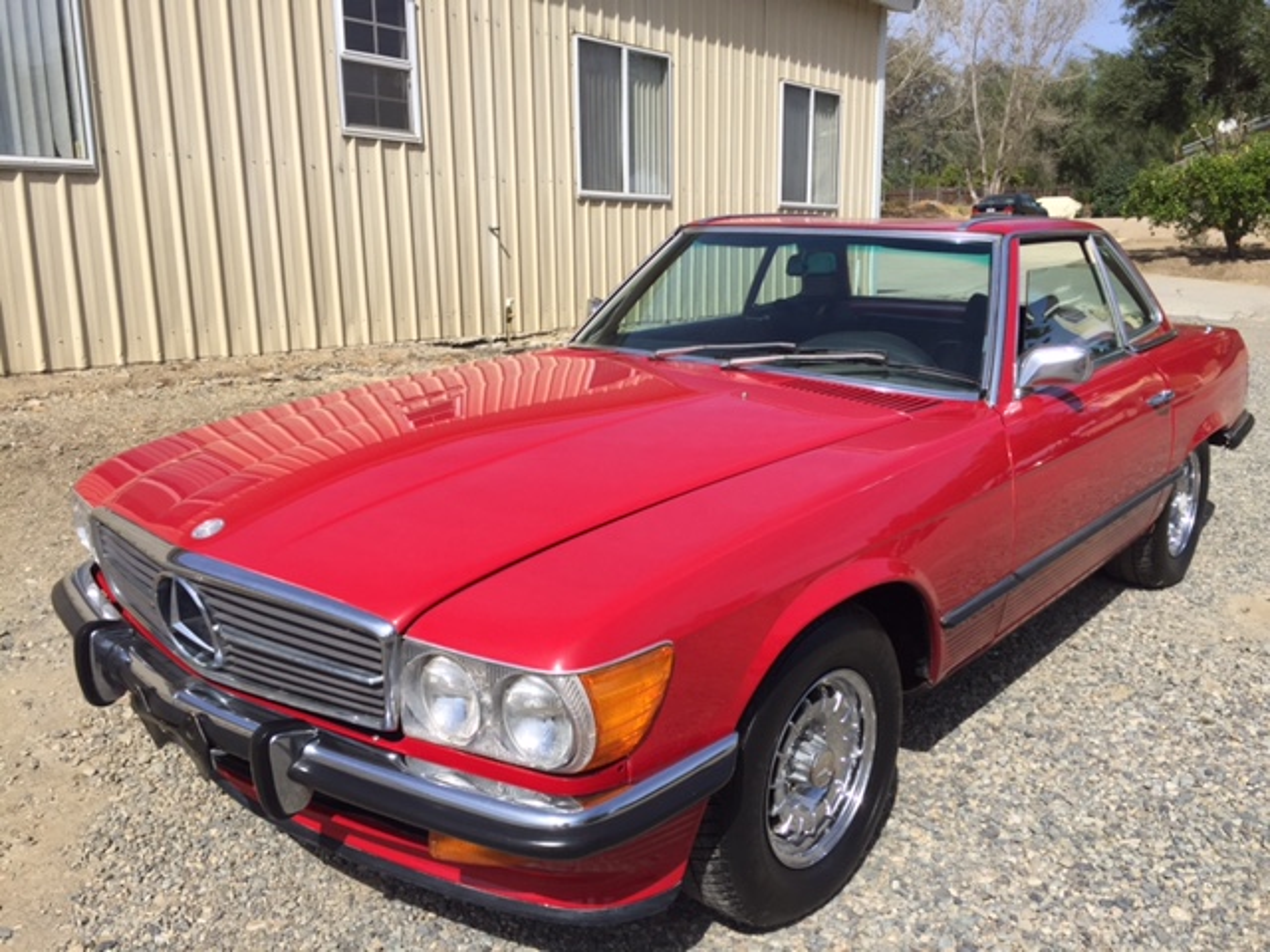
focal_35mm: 29
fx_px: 1064
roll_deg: -1.0
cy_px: 476
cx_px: 635
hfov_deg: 61.7
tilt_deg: -10.5
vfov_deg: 48.2
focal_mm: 4.15
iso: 32
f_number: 2.2
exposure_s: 1/2198
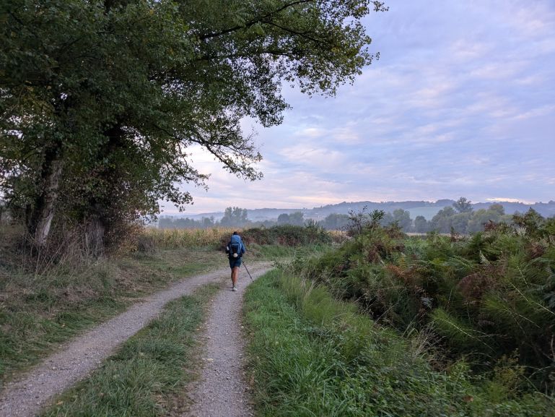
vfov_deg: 51.4
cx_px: 278
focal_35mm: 27
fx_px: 433
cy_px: 208
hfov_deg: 65.3
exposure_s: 1/99.9
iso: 103
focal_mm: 4.38
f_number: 1.73
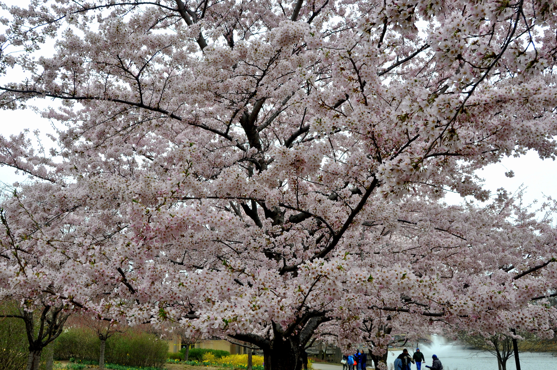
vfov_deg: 39.9
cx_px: 278
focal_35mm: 33
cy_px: 185
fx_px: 510
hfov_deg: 57.3
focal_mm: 22
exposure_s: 1/100
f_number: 10
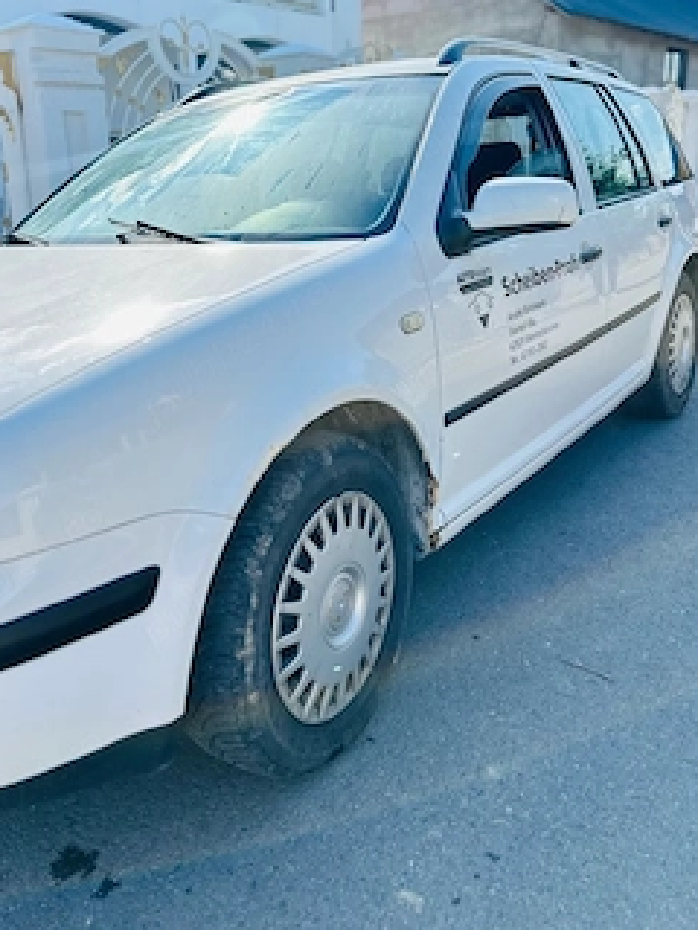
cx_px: 294
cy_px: 384
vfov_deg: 59.6
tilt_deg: -13.7
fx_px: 807
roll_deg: +0.9
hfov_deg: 46.6
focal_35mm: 30
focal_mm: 6.86
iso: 80
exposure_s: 1/2353
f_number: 1.78
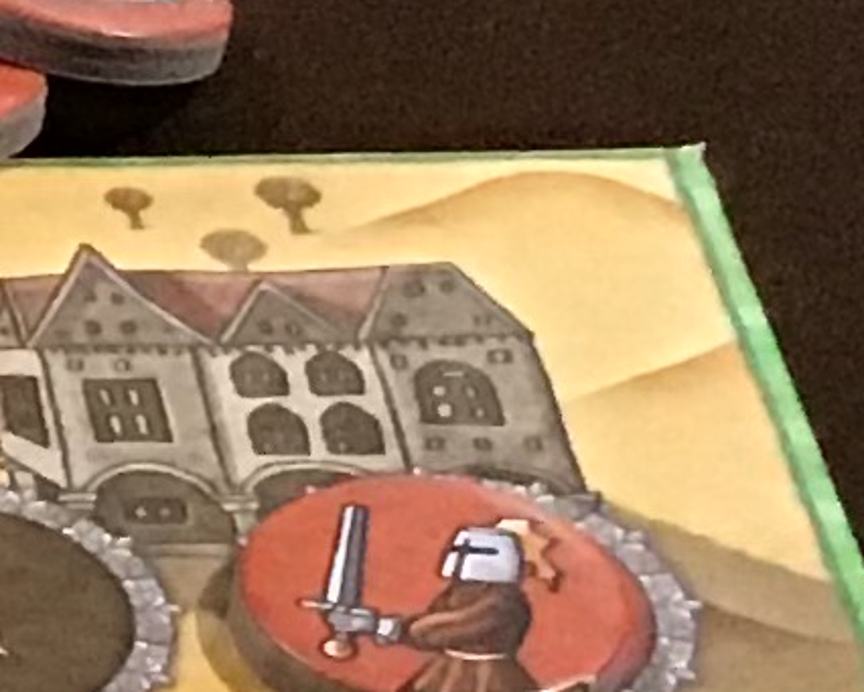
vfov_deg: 6.5
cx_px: -1720
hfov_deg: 7.4
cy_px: 1319
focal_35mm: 232
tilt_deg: -45.8
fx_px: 5934
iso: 200
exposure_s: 1/24
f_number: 2.4
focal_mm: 3.3
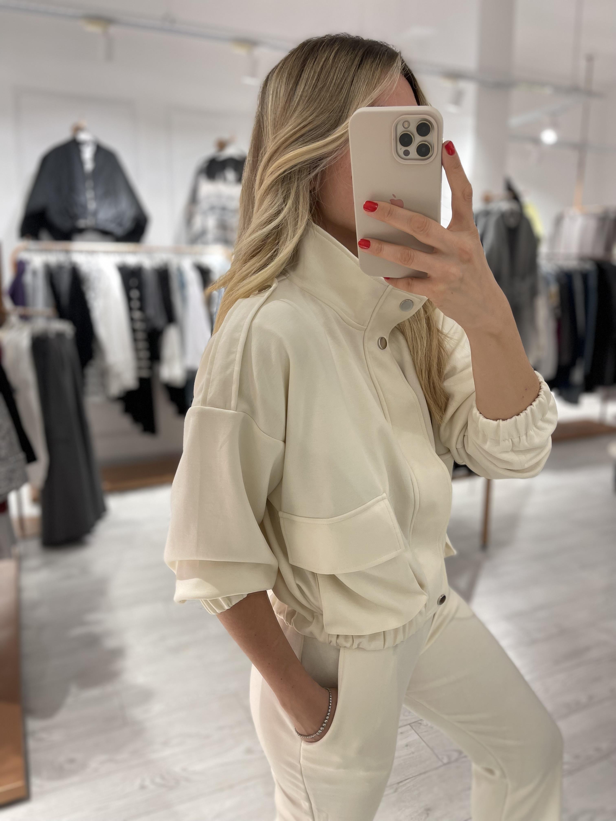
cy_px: 410
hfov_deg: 53.1
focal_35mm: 26
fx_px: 617
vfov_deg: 67.3
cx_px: 308
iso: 64
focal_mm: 5.1
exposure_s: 1/50
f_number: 1.6
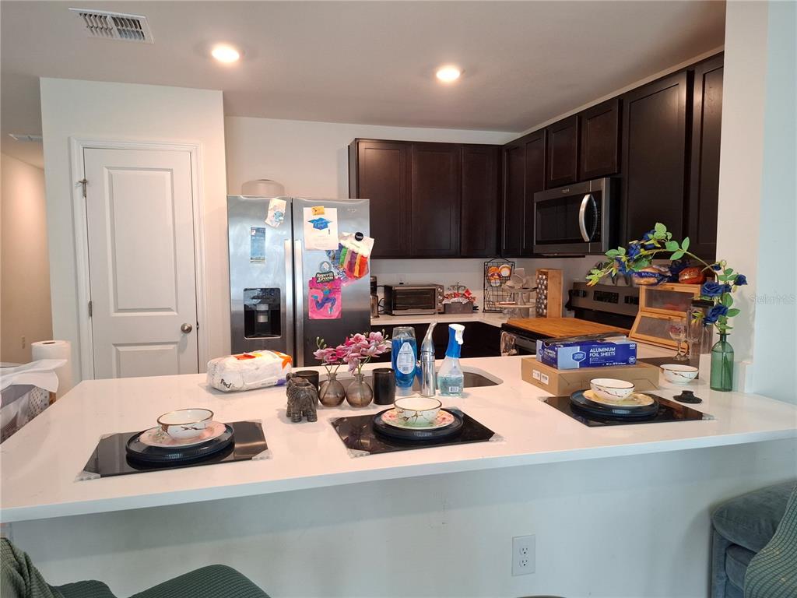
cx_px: 398
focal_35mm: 23
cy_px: 299
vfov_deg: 58.9
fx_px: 530
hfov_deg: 73.9
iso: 250
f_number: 1.8
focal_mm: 5.54
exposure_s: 1/60
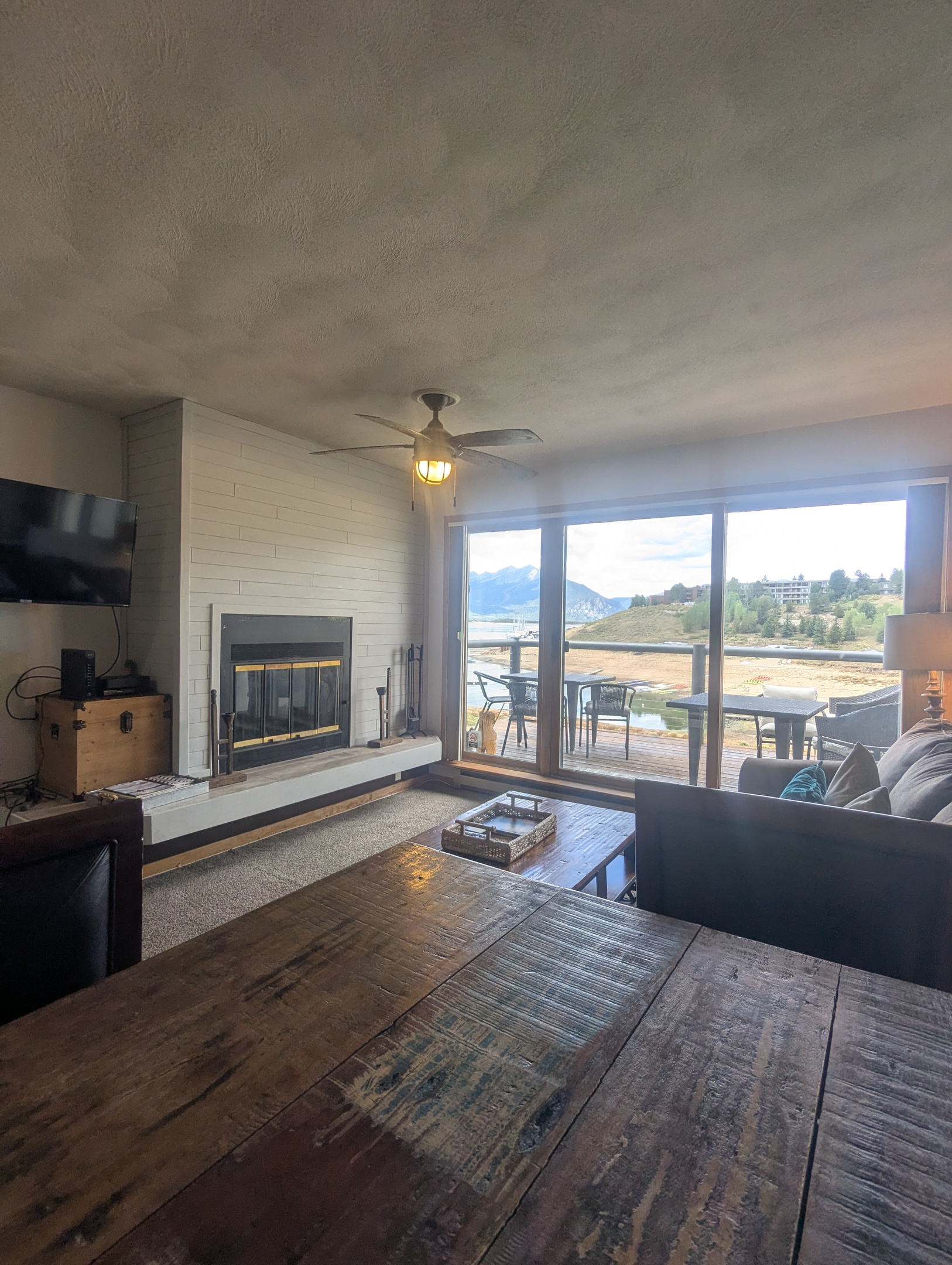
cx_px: 476
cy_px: 632
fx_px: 585
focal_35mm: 16
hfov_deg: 78.2
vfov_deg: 94.4
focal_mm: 2.35
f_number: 2.2
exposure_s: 1/165
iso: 43
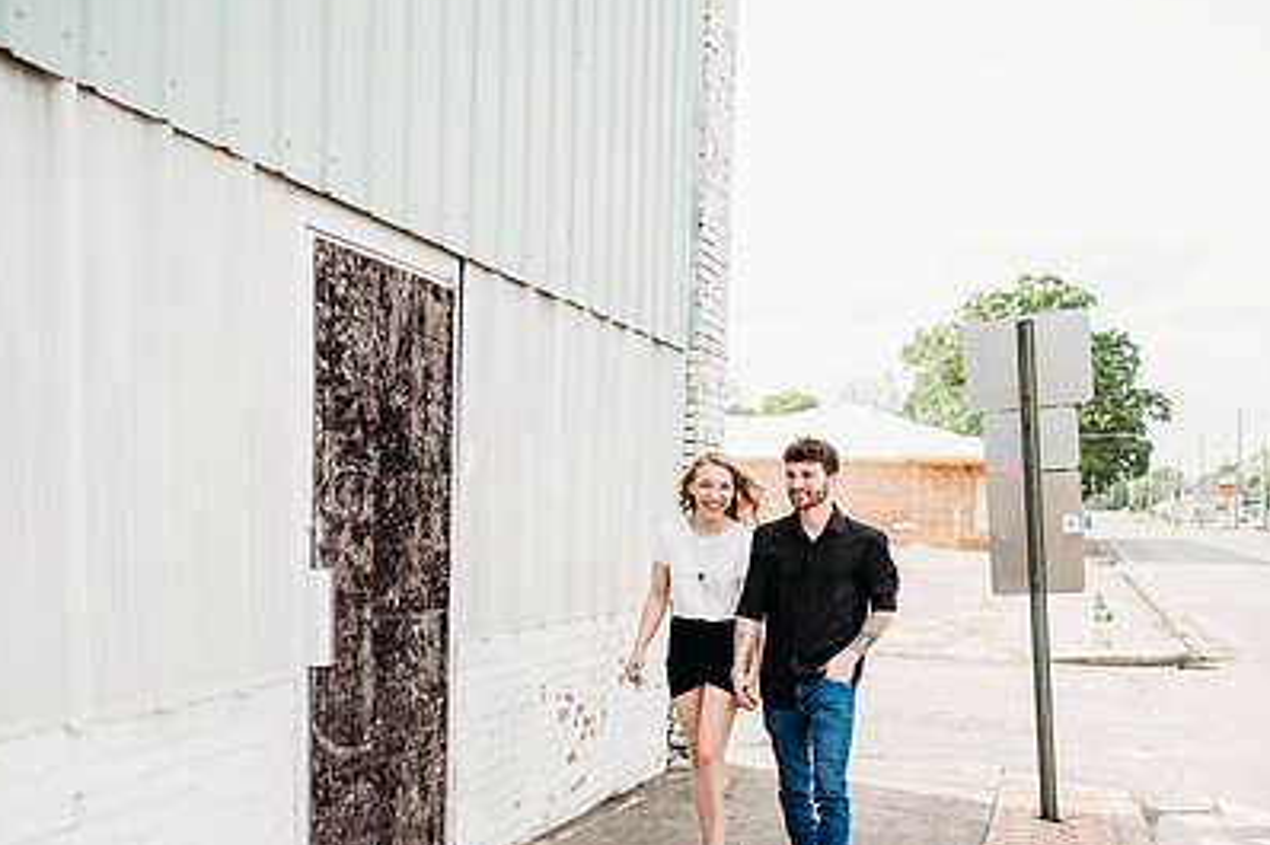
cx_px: 629
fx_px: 1234
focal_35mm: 35
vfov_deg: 37.2
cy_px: 592
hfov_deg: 54.5
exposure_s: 1/640
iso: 100
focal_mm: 24
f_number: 2.8
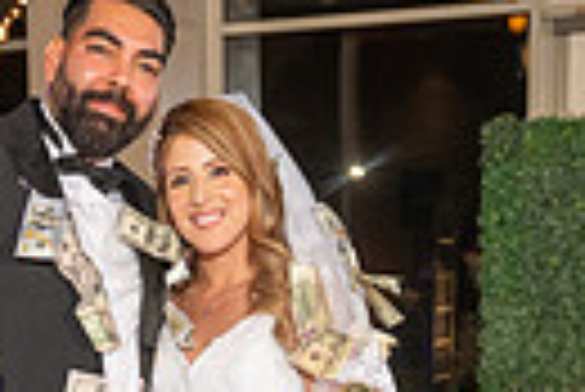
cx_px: 140
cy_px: 633
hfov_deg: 18.9
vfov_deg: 12.1
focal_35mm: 107
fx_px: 1741
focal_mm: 24
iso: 800
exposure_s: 1/160
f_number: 3.5
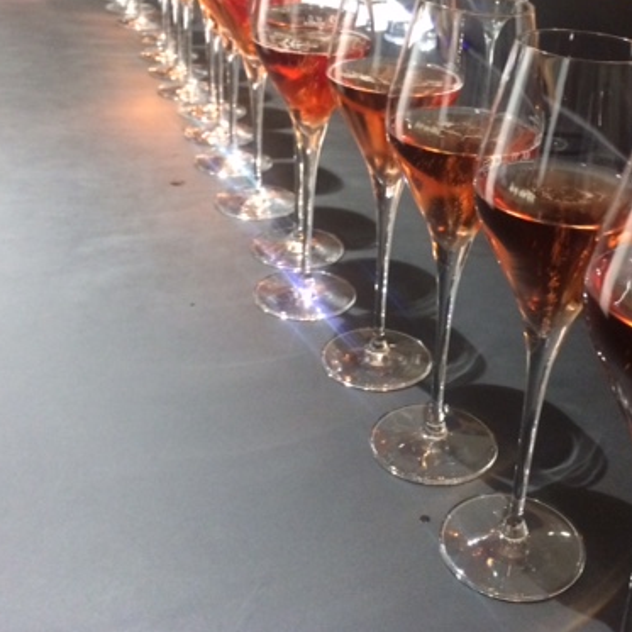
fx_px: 909
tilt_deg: -25.2
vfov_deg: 38.2
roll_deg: -4.6
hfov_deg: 37.6
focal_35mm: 44
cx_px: 452
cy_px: 252
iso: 320
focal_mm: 4.15
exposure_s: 1/17
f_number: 2.2
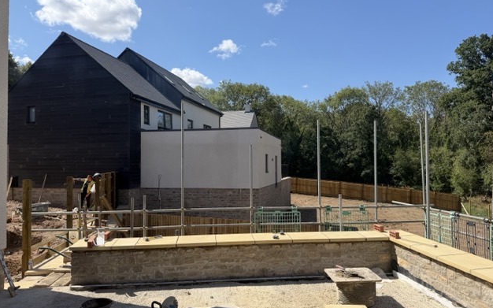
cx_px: 250
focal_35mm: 26
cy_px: 156
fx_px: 349
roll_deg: -0.2
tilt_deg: +0.7
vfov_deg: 47.6
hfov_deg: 70.4
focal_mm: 6.76
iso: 80
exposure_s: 1/3584
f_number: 1.78
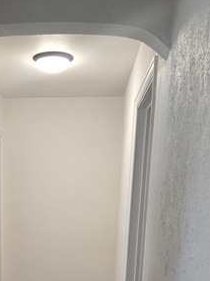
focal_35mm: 54
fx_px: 437
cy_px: 311
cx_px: 30
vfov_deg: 31.4
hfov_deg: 26.3
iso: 320
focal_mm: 6.3
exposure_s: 1/120
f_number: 1.7
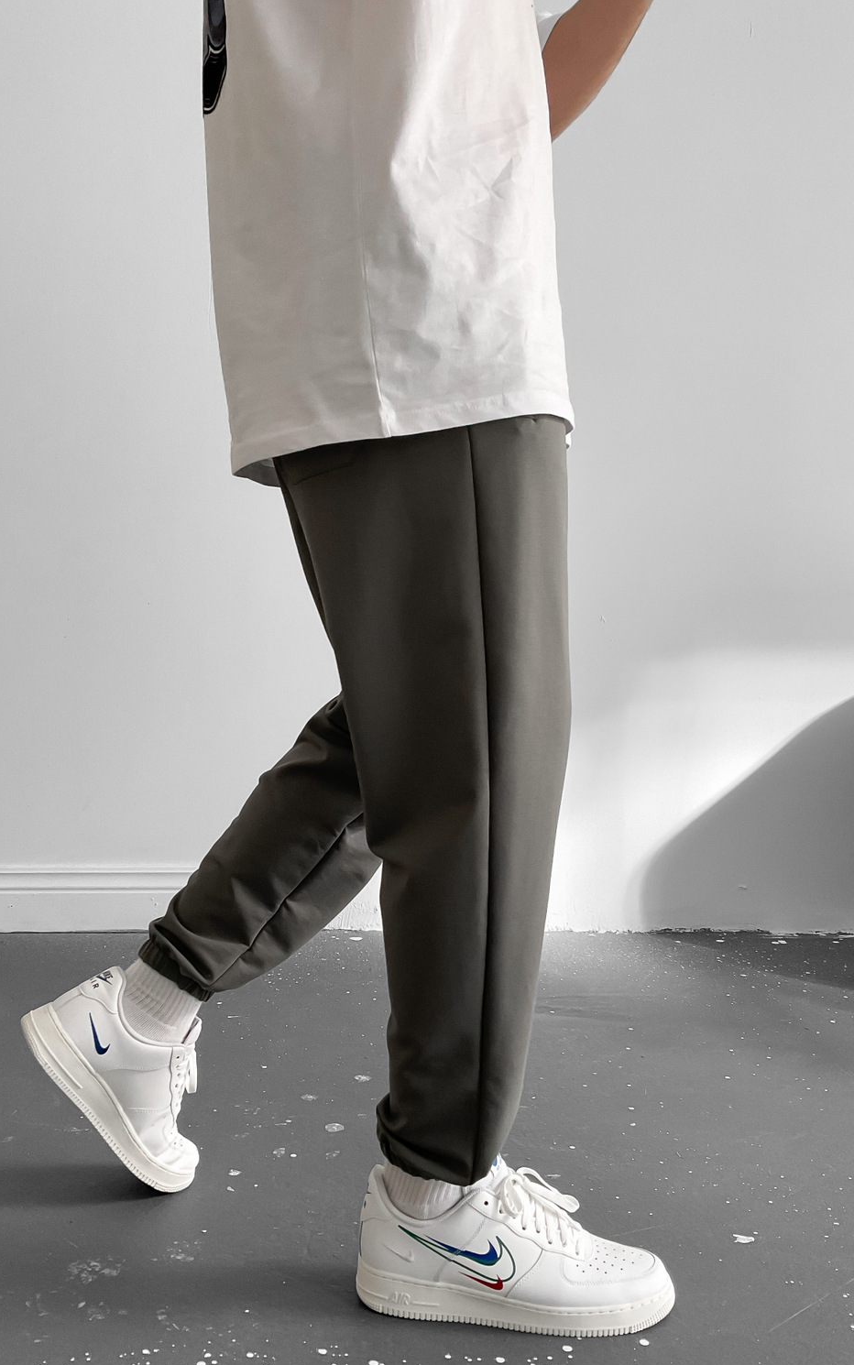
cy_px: 732
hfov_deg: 38.3
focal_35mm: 33
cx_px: 363
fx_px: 1228
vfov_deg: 58.1
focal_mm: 3
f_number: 1.8
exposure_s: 1/100
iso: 64
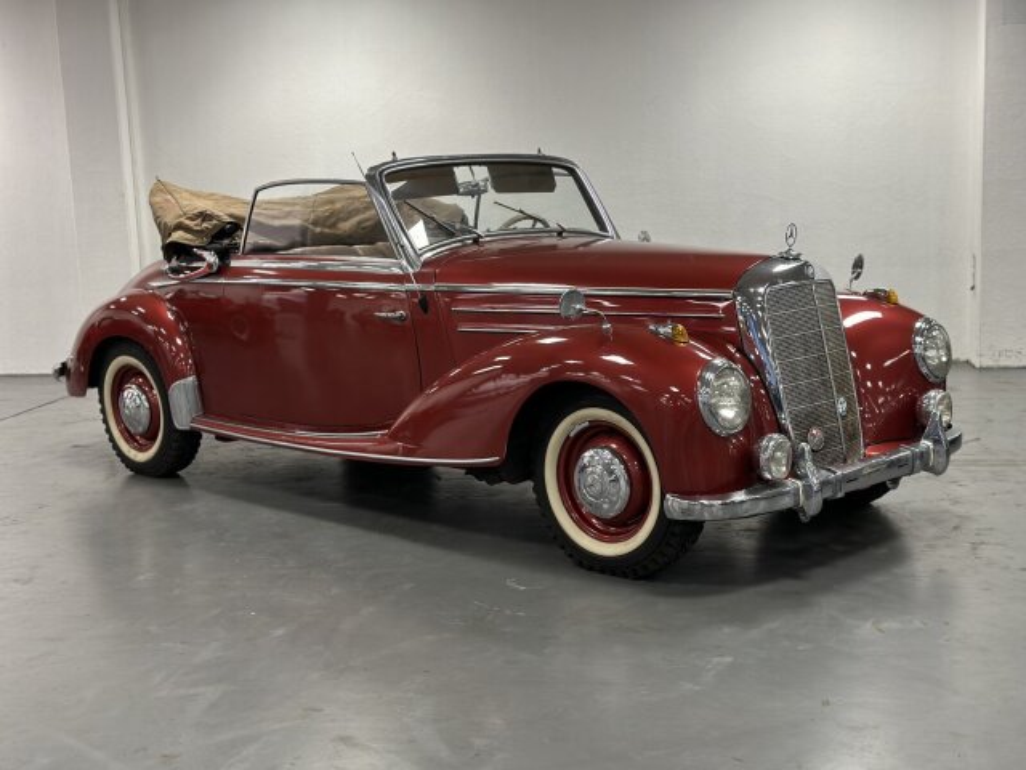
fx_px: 1423
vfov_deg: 30.3
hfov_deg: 39.7
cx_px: 513
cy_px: 385
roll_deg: +1.4
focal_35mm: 48
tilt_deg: -8.5
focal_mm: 6.86
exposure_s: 1/50
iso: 125
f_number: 1.78
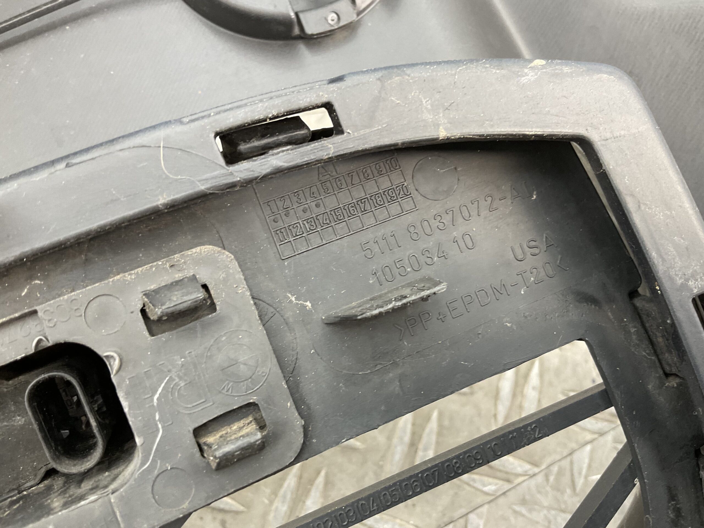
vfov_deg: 48.2
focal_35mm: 29
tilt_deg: -58.4
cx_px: 352
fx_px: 590
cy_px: 264
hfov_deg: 61.7
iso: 80
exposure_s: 1/50
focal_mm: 3
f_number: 1.8
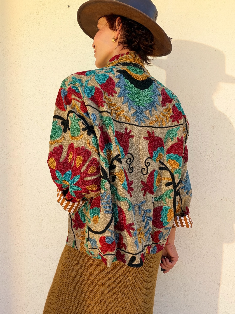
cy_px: 157
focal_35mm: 30
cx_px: 118
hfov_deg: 46.8
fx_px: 272
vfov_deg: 60.0
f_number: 1.9
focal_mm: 2.71
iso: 25
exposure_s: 1/263
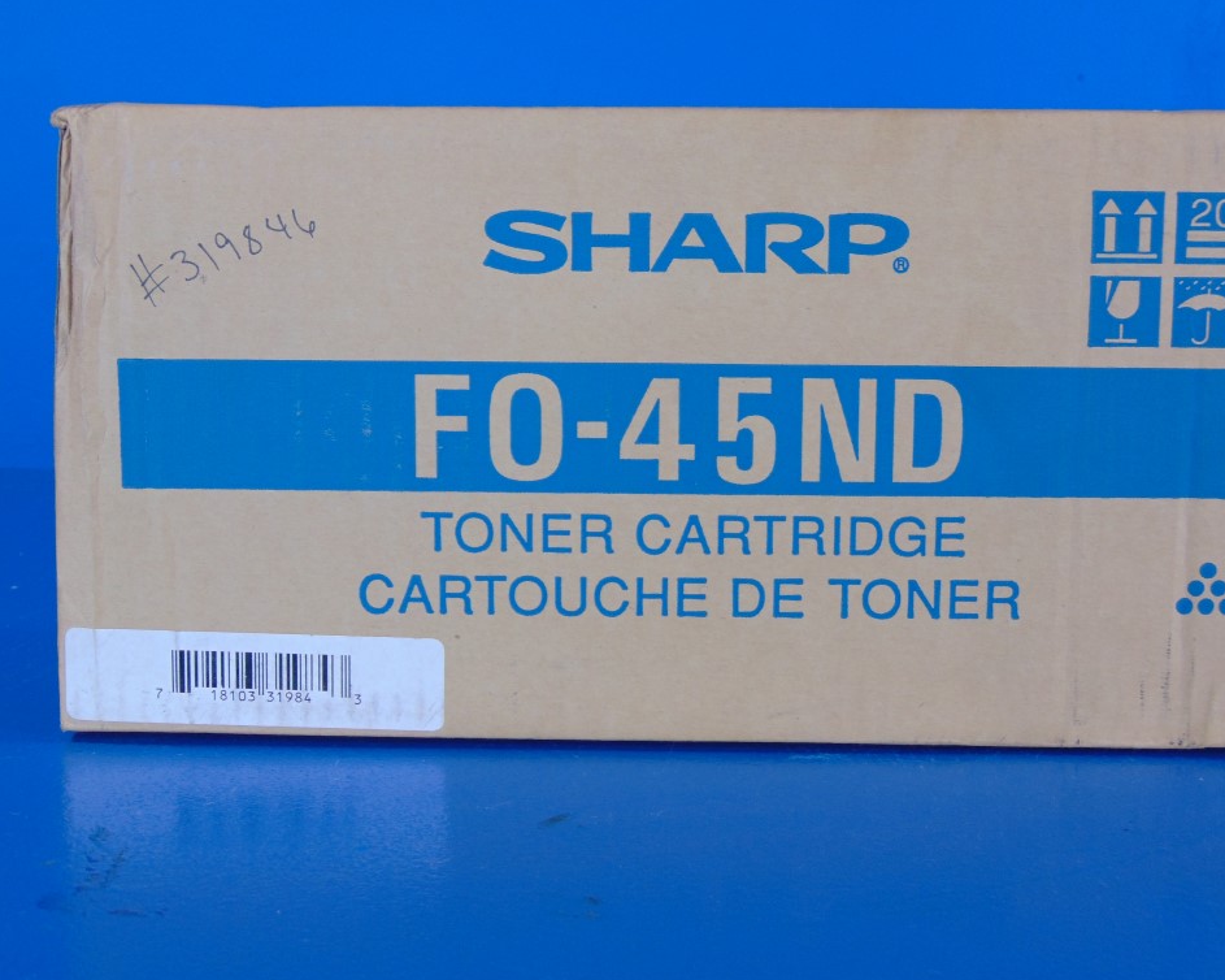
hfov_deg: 35.3
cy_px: 494
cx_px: 664
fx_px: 1921
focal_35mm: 53
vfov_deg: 28.6
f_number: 3.5
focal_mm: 9
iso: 80
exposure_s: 1/40
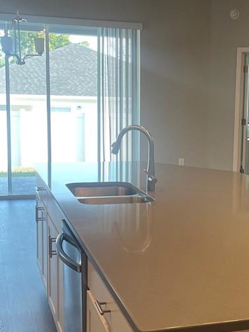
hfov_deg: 23.2
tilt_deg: -9.0
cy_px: 186
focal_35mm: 62
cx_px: 213
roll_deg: -2.5
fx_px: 595
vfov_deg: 31.2
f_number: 1.6
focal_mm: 4.2
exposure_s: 1/120
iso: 125
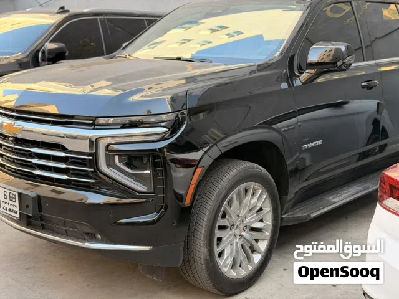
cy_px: 150
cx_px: 200
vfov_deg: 30.3
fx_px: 553
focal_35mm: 48
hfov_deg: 39.7
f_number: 1.78
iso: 125
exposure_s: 1/203
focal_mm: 6.76
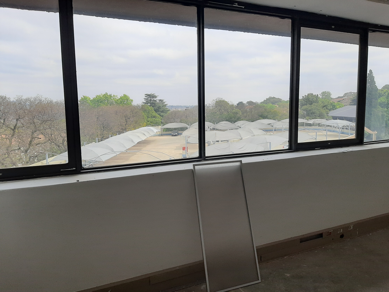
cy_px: 146
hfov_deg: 65.3
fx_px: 303
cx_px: 194
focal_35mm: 27
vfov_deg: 51.4
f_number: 1.7
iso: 40
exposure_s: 1/1672
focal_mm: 3.93
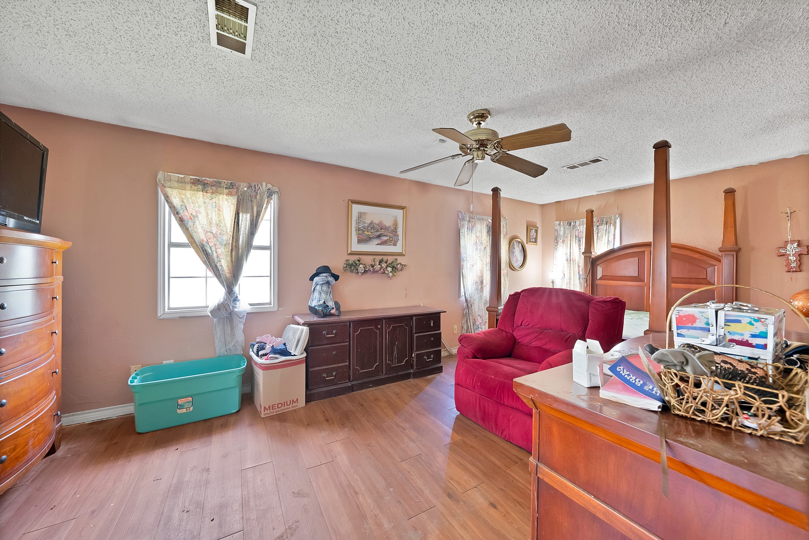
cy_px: 270
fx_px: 270
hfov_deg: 112.6
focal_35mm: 12
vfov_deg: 90.1
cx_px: 404
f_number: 8
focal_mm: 12
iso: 4000
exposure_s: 1/2.5
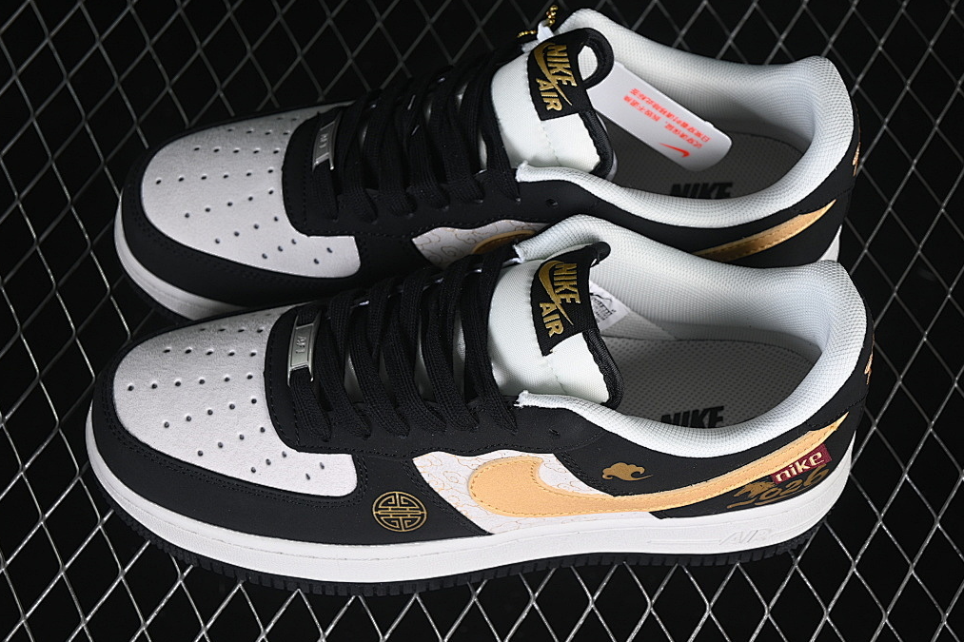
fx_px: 2142
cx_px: 503
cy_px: 309
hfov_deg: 25.4
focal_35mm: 80
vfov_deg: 17.1
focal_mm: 50
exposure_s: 1/60
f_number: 6.3
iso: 160
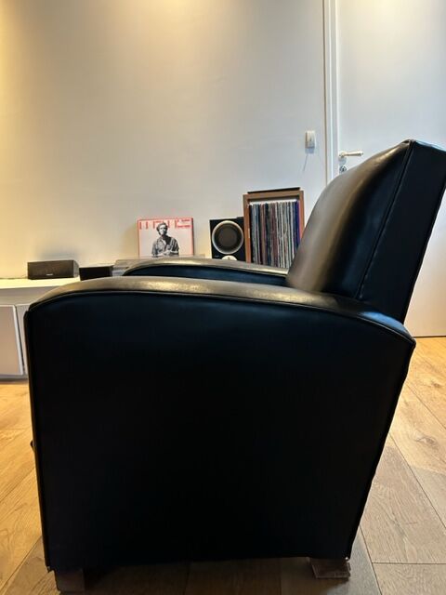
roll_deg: +3.3
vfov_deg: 67.3
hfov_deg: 53.1
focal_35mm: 26
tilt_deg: -8.0
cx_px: 223
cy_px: 298
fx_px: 447
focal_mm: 5.7
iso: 400
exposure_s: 1/50
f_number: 1.5
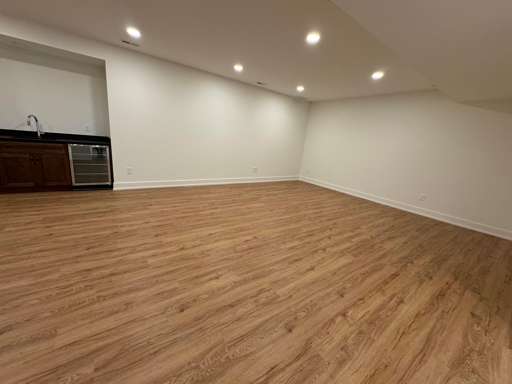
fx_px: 207
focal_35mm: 14
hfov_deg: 102.1
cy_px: 192
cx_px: 256
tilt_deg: -14.5
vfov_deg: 85.7
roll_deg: -5.7
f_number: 2.2
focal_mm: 2.22
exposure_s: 1/120
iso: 250
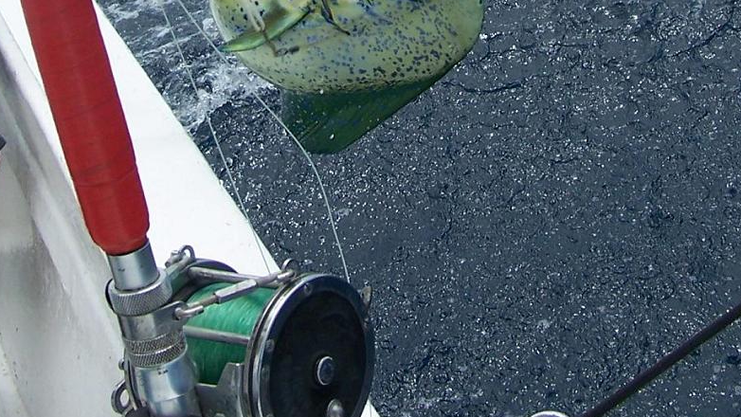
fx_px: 1710
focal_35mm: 87
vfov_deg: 13.3
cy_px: -145
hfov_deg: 24.5
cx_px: 374
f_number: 4
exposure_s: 1/1000
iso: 80
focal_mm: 6.3
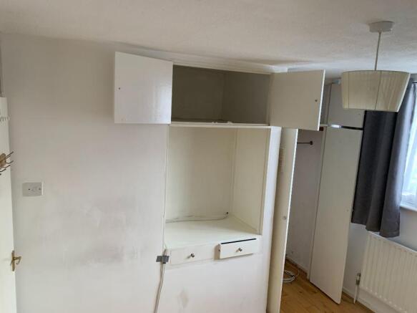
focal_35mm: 26
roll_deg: -2.8
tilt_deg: -11.8
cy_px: 156
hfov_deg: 67.3
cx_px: 208
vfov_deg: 53.0
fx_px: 313
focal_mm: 4.25
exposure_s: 1/87
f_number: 1.8
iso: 100
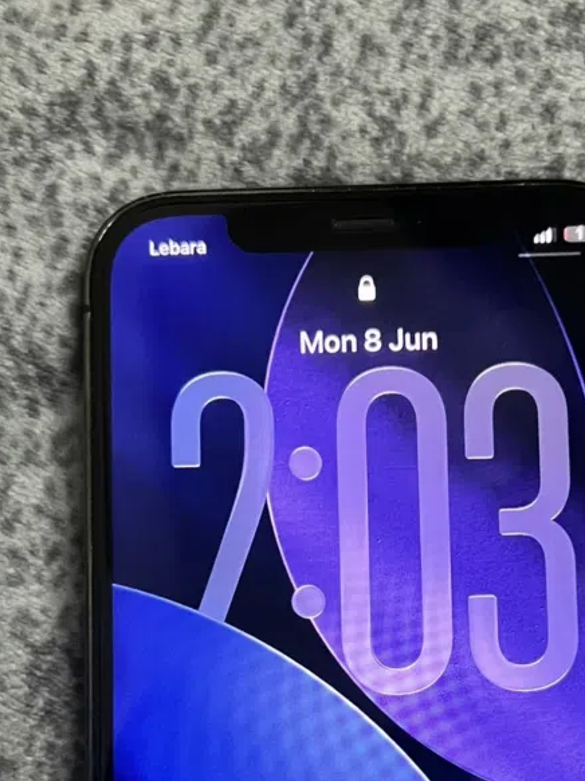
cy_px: 684
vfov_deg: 30.5
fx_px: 1376
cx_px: 405
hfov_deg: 23.9
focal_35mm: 61
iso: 800
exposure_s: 1/30
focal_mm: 5.7
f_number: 1.5
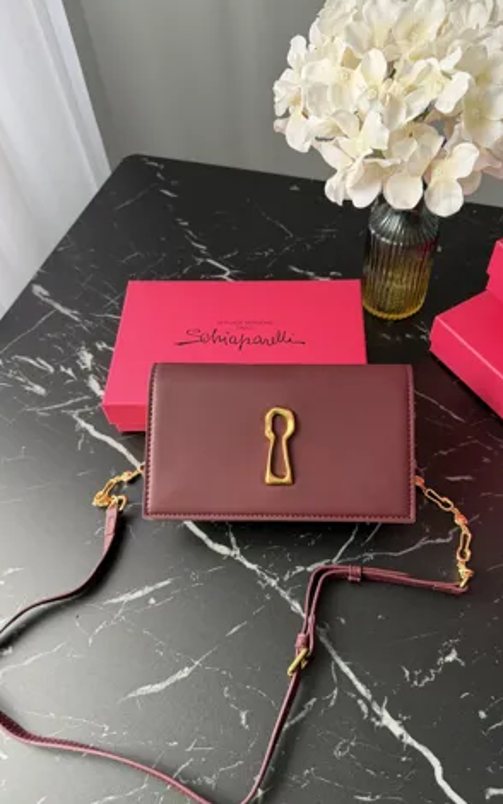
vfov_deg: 70.4
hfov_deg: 47.4
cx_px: 294
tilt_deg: -54.2
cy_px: 395
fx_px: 570
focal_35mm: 26
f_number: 1.78
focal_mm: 6.76
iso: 200
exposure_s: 1/84
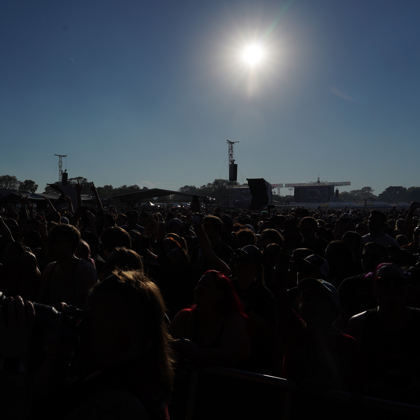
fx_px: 426
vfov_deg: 52.5
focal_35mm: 31
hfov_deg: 51.6
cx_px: 143
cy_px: 211
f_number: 9
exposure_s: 1/2500
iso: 100
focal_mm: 24
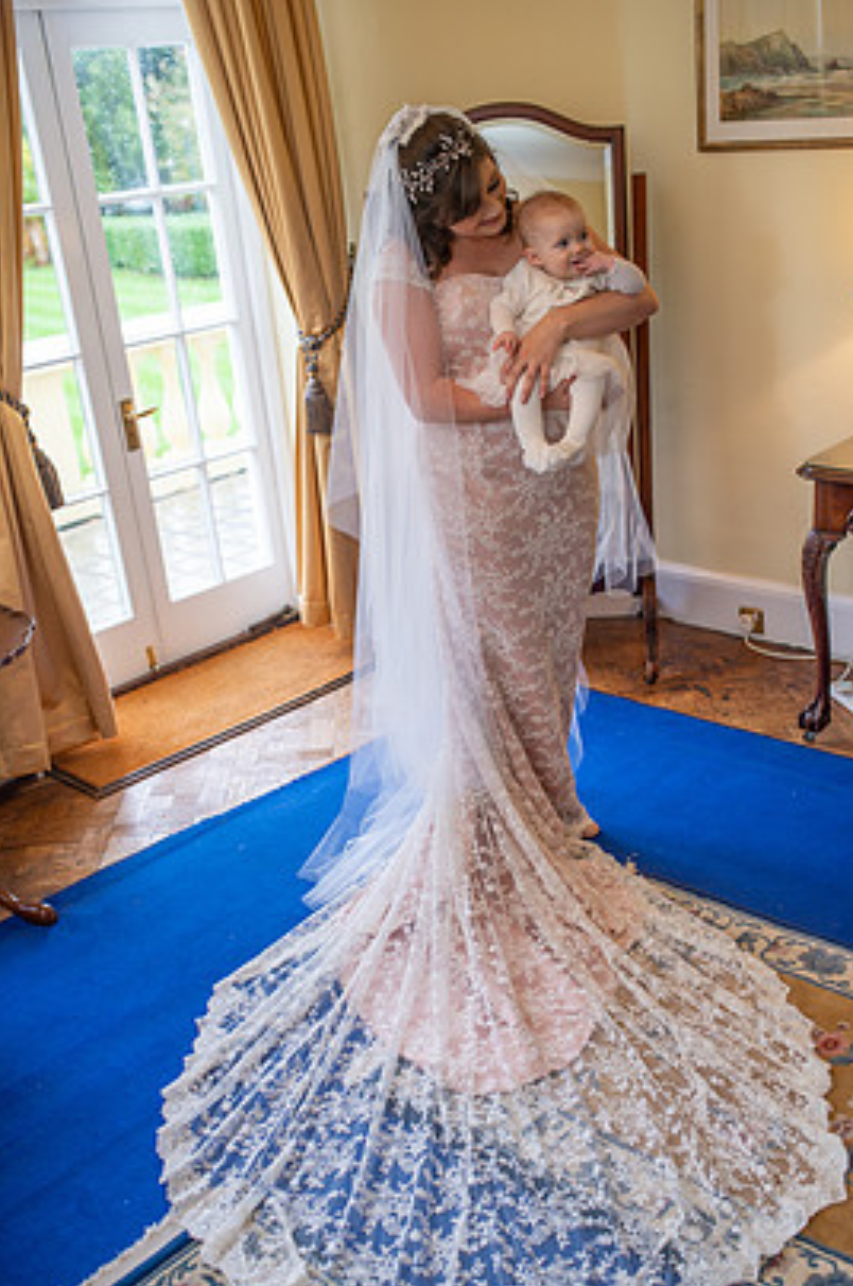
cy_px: 713
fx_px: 1391
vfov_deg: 49.5
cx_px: 473
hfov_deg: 34.1
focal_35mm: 39
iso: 160
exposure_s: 1/100
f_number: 2.5
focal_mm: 35
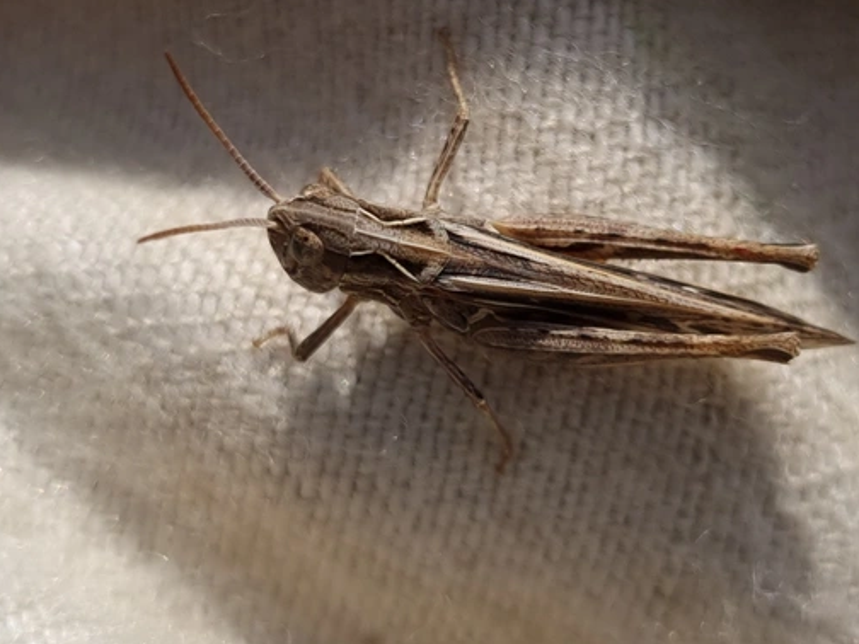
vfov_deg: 42.9
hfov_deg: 55.1
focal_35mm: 33
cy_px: 293
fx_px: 819
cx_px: 494
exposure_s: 1/5000
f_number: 1.8
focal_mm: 5.4
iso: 50
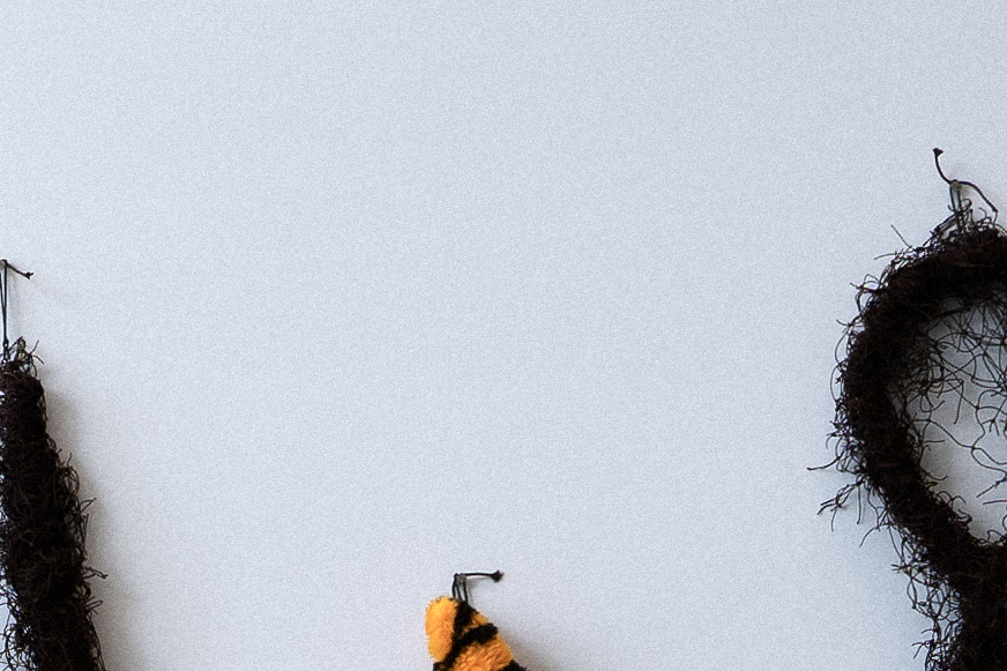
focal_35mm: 210
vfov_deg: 6.1
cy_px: 1974
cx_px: -72
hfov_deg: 9.7
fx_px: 5873
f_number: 8
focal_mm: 31
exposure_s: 1/6
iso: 100
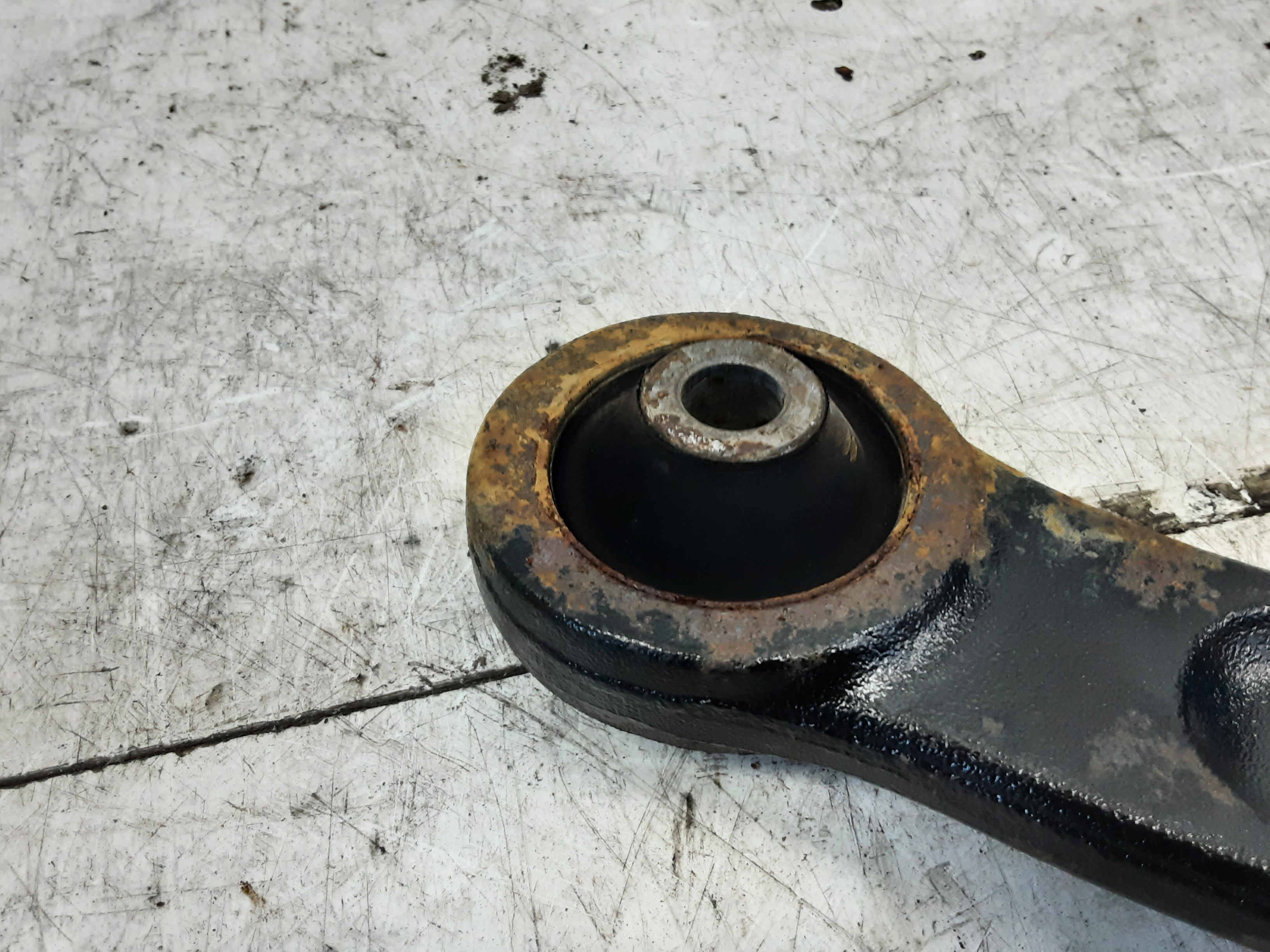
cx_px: 635
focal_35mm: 27
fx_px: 991
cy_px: 476
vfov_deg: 51.4
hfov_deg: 65.3
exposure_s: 1/50
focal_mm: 2.91
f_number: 1.9
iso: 160
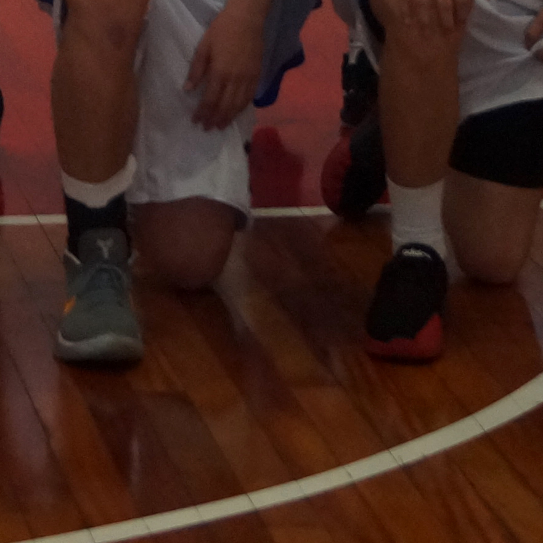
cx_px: -406
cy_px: -488
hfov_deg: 7.7
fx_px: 3922
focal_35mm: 221
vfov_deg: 7.6
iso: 800
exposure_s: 1/160
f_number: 4.5
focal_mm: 28
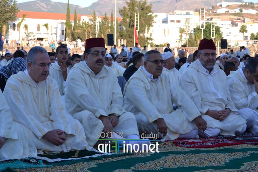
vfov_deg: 16.5
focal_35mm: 82
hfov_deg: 24.6
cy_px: 86
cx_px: 129
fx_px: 591
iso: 100
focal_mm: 55
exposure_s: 1/160
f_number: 6.3
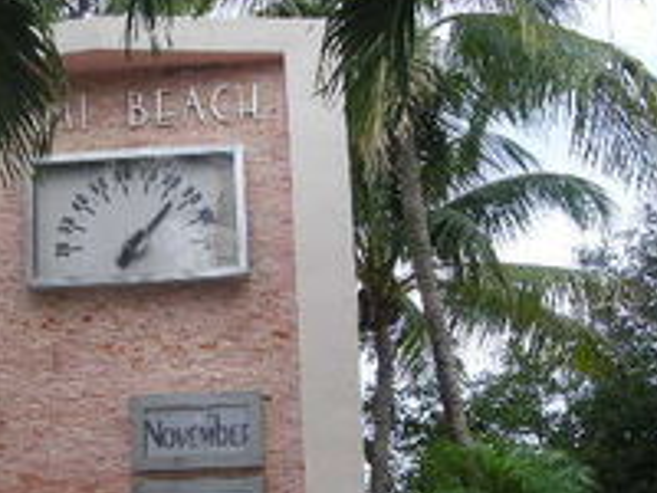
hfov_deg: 25.2
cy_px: 339
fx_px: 1442
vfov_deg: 19.3
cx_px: 122
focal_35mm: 76
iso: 50
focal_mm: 6.3
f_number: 3.2
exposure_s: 1/77.7
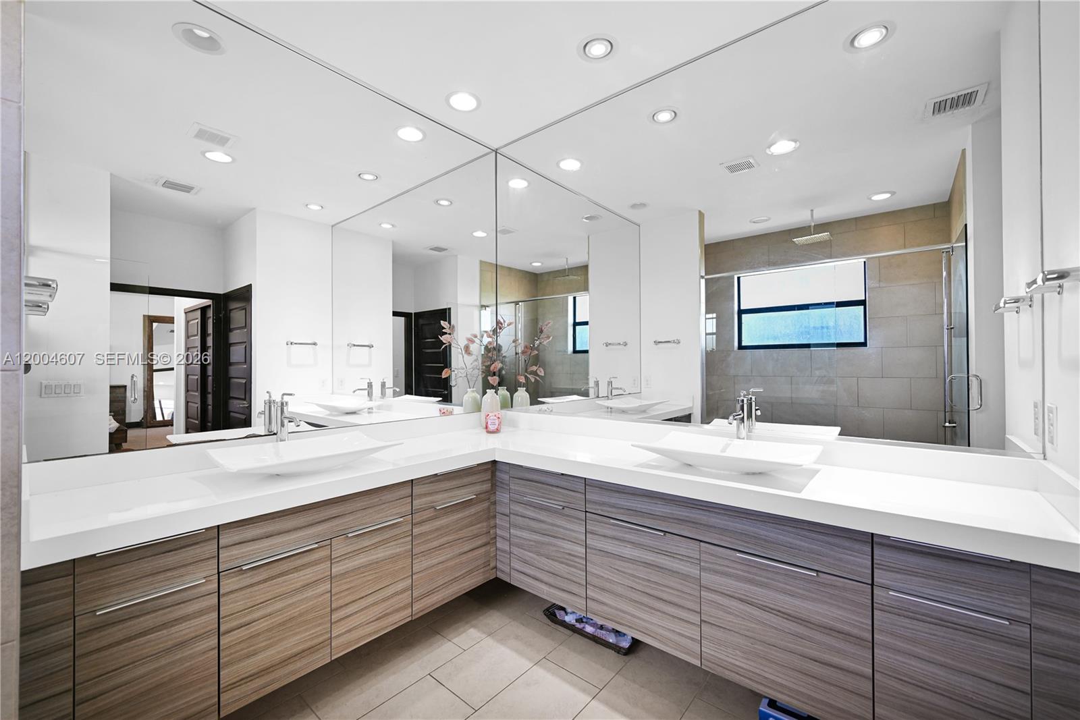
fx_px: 420
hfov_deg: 104.2
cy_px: 360
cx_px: 540
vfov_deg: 81.2
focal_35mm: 14
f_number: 4
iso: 125
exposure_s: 1/15
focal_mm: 14
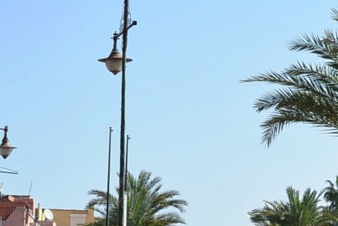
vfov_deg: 8.6
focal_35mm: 160
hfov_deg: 12.6
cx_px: 367
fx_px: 1504
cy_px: 127
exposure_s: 1/500
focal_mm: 23.6
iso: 100
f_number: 5.3
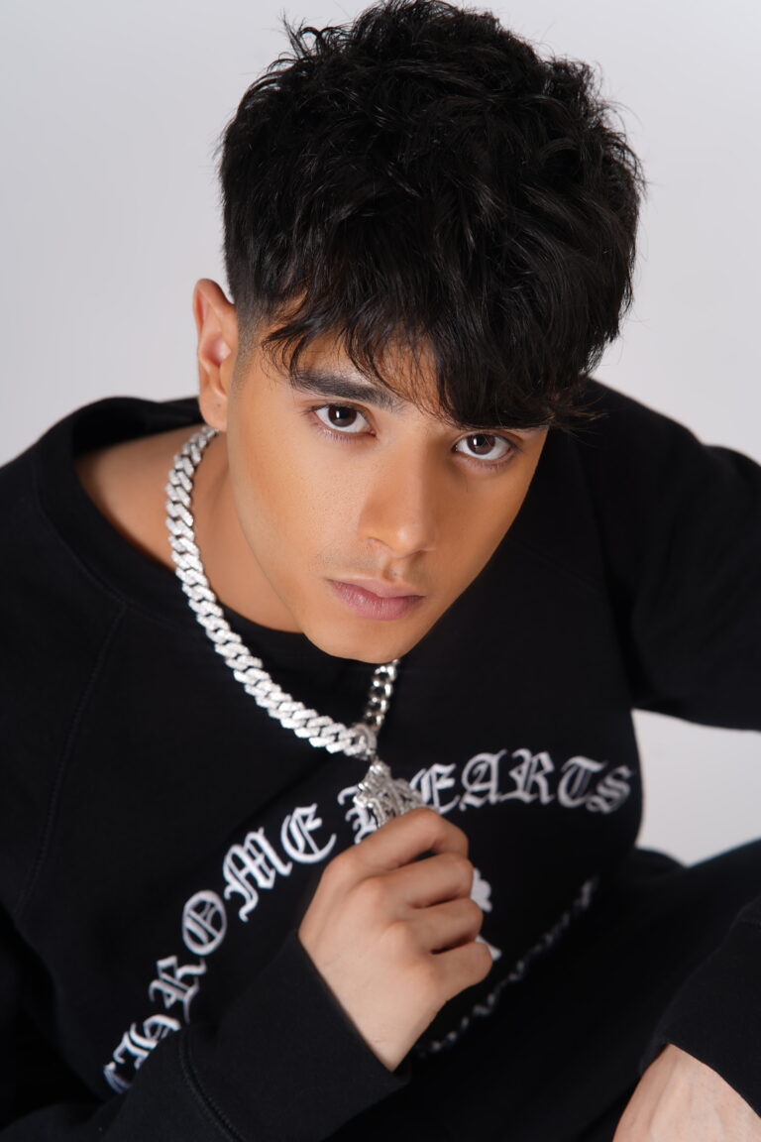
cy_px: 571
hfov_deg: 16.1
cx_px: 380
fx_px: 2695
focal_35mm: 85
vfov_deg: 23.9
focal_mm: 85
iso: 64
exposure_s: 1/125
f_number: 7.1
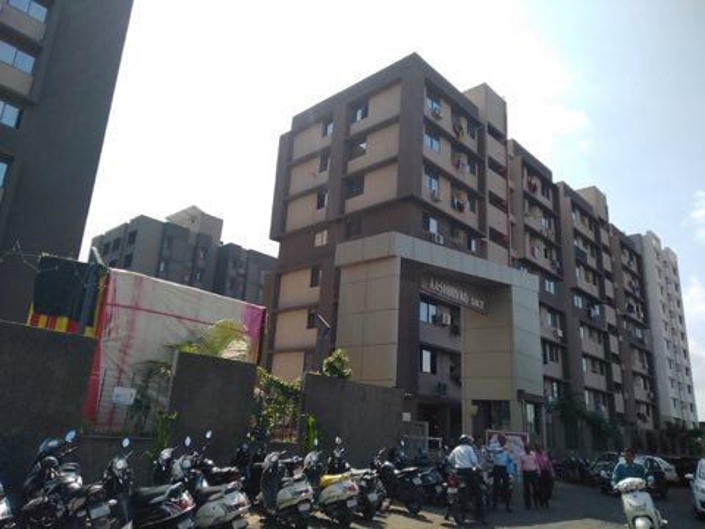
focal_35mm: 26
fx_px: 530
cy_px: 264
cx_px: 352
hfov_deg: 67.3
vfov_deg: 53.1
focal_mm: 3.82
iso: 125
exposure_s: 1/1617
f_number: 2.2
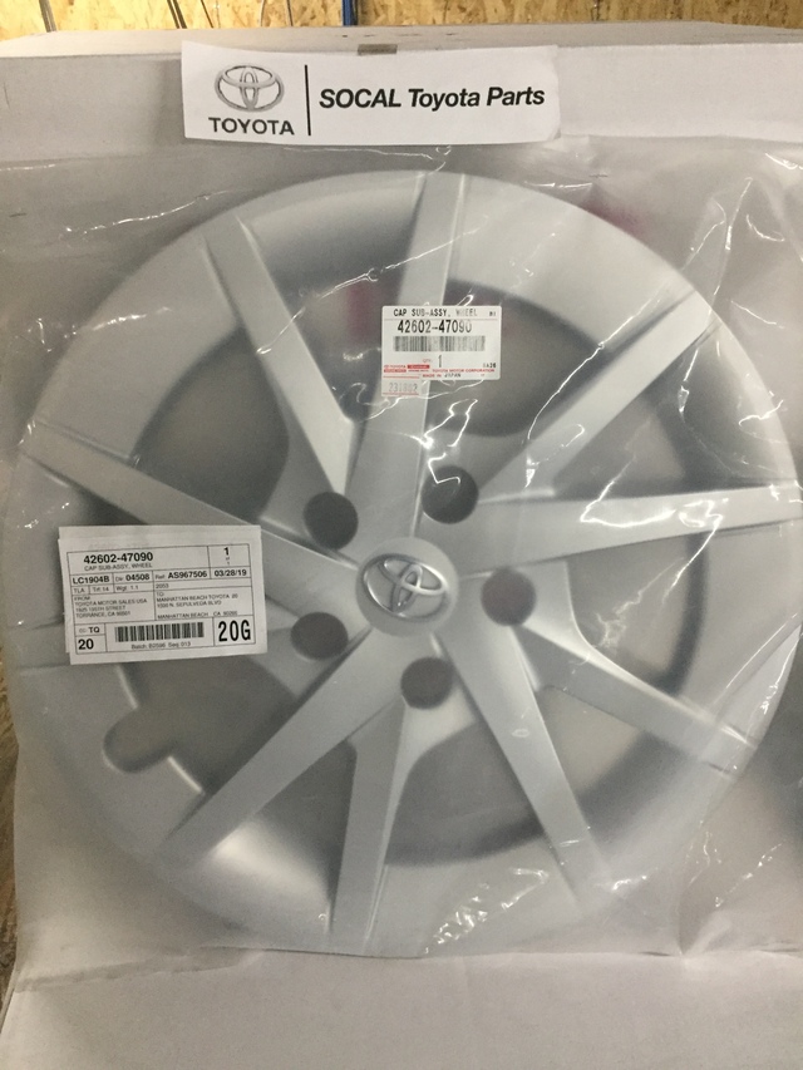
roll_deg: +1.9
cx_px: 402
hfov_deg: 48.2
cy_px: 535
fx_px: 897
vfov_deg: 61.7
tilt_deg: -29.5
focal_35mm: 29
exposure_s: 1/30
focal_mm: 4.15
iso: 200
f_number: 2.2
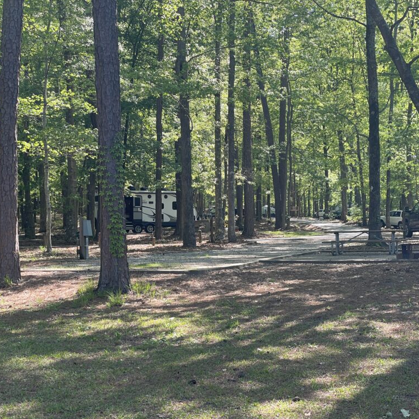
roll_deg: +0.5
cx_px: 268
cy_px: 211
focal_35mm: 62
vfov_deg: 27.7
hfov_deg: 27.6
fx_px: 849
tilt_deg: +0.7
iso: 25
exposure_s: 1/174
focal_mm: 6
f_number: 2
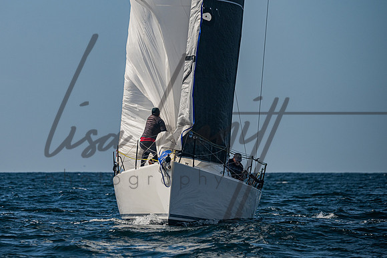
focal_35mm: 363
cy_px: 85
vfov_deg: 3.8
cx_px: 141
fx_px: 3906
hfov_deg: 5.7
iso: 320
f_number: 6.3
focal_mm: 270
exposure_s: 1/5000
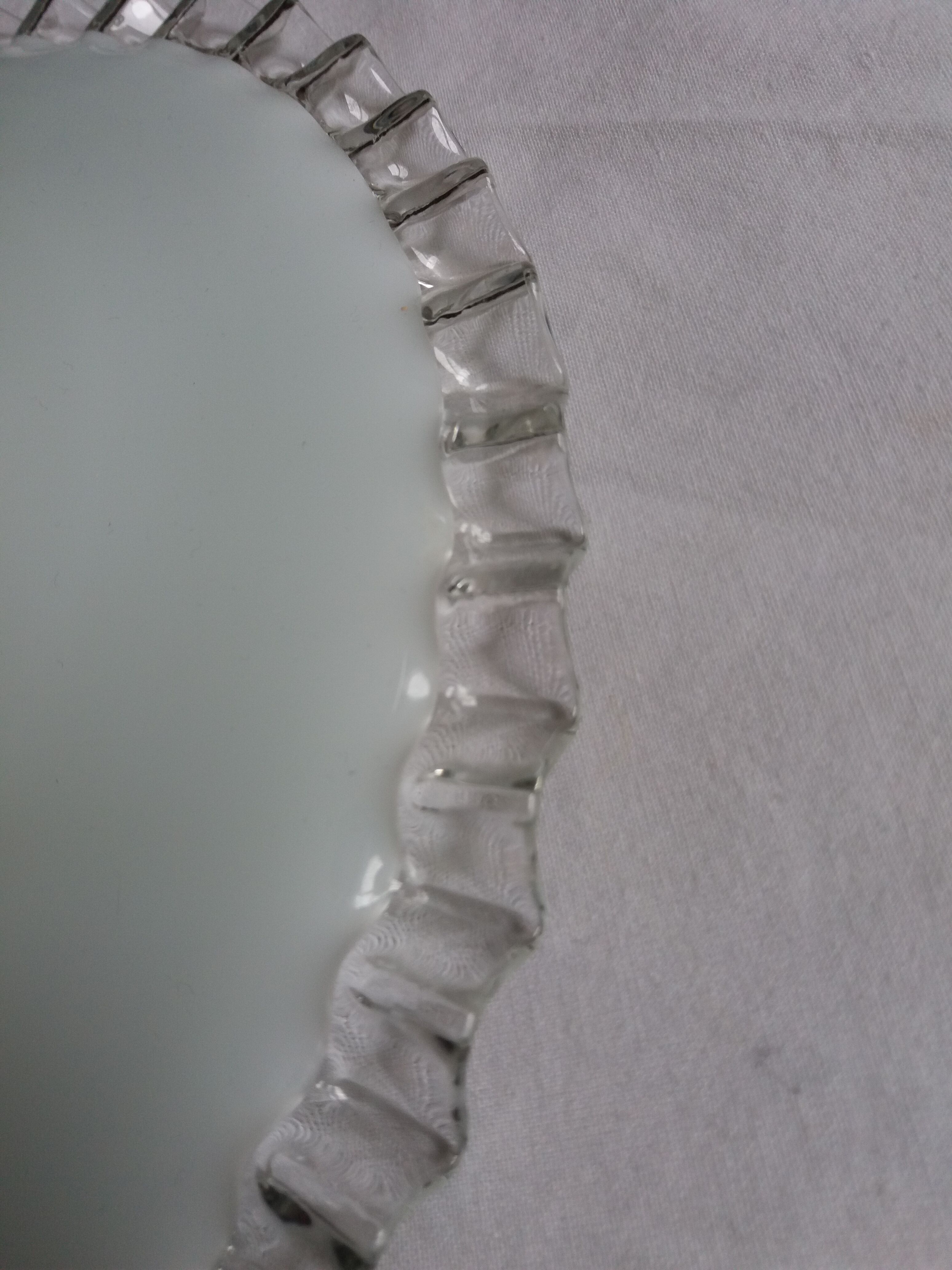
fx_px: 1027
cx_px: 476
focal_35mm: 28
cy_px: 635
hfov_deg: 49.7
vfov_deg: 63.4
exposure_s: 1/173
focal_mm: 3.7
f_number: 1.9
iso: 64
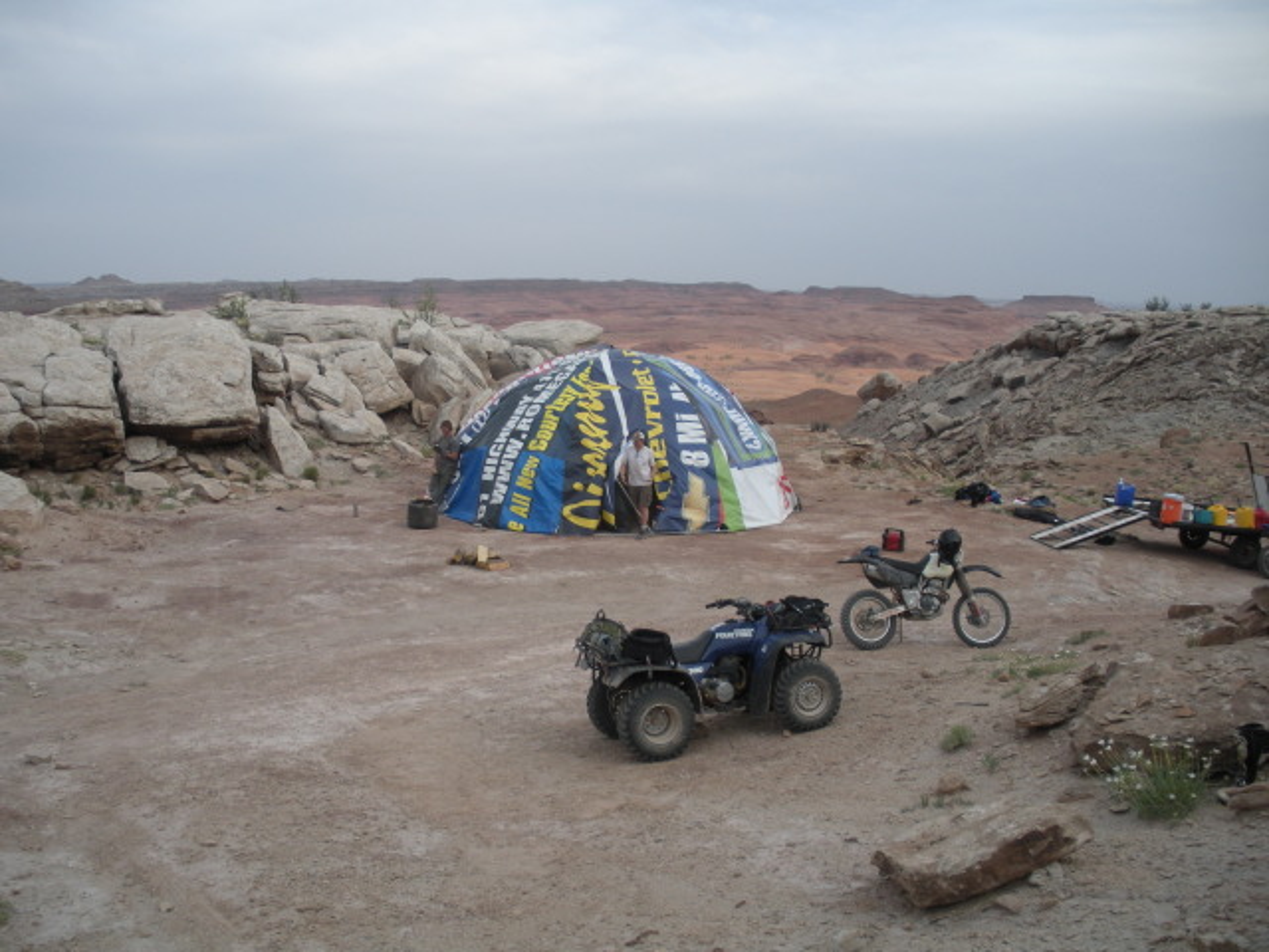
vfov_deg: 39.7
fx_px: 1320
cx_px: 634
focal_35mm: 36
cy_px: 476
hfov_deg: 51.4
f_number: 3.5
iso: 64
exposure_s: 1/240
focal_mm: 6.3
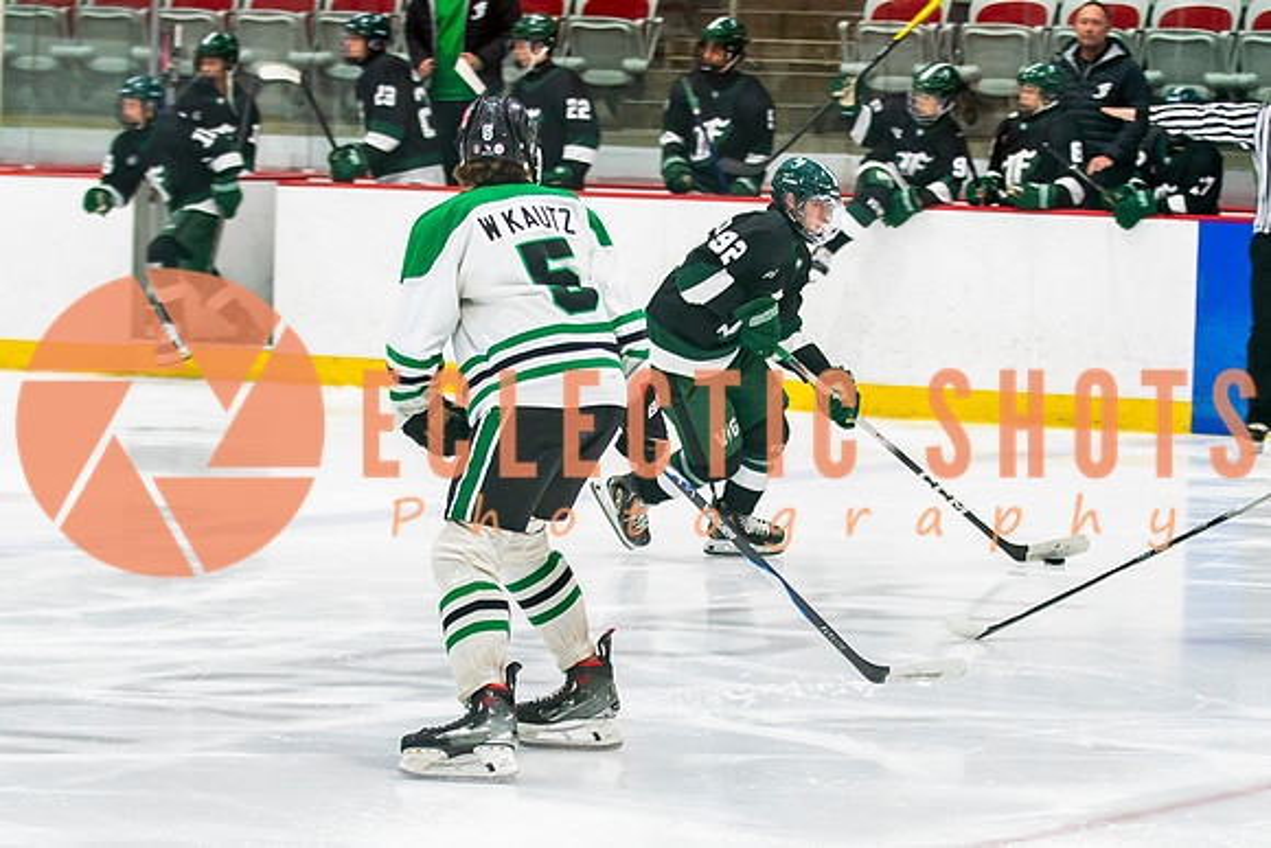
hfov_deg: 11.3
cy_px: 495
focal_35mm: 182
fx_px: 6416
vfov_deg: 7.6
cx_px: 593
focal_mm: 70
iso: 640
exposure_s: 1/640
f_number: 3.2
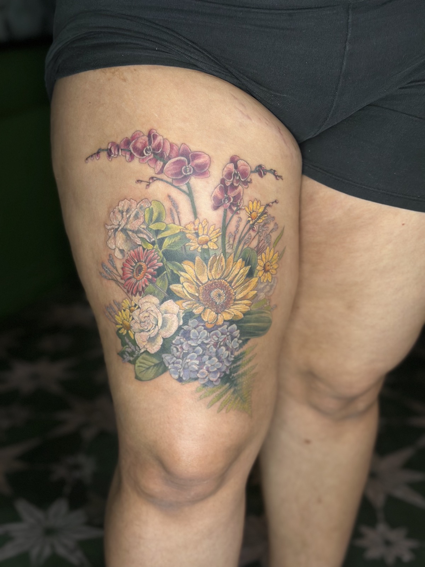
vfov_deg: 39.7
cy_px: 284
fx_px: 786
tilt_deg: -21.5
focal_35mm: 48
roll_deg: +1.4
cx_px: 212
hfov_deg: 30.3
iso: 100
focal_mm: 6.86
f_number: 1.78
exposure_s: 1/60
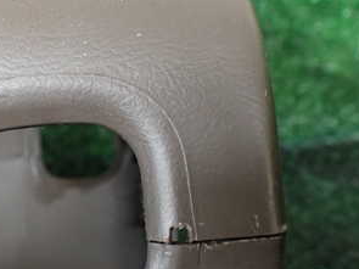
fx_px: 632
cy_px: 185
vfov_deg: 23.9
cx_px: 37
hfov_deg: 30.3
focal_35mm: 61
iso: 400
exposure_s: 1/125
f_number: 2.3
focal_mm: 5.4
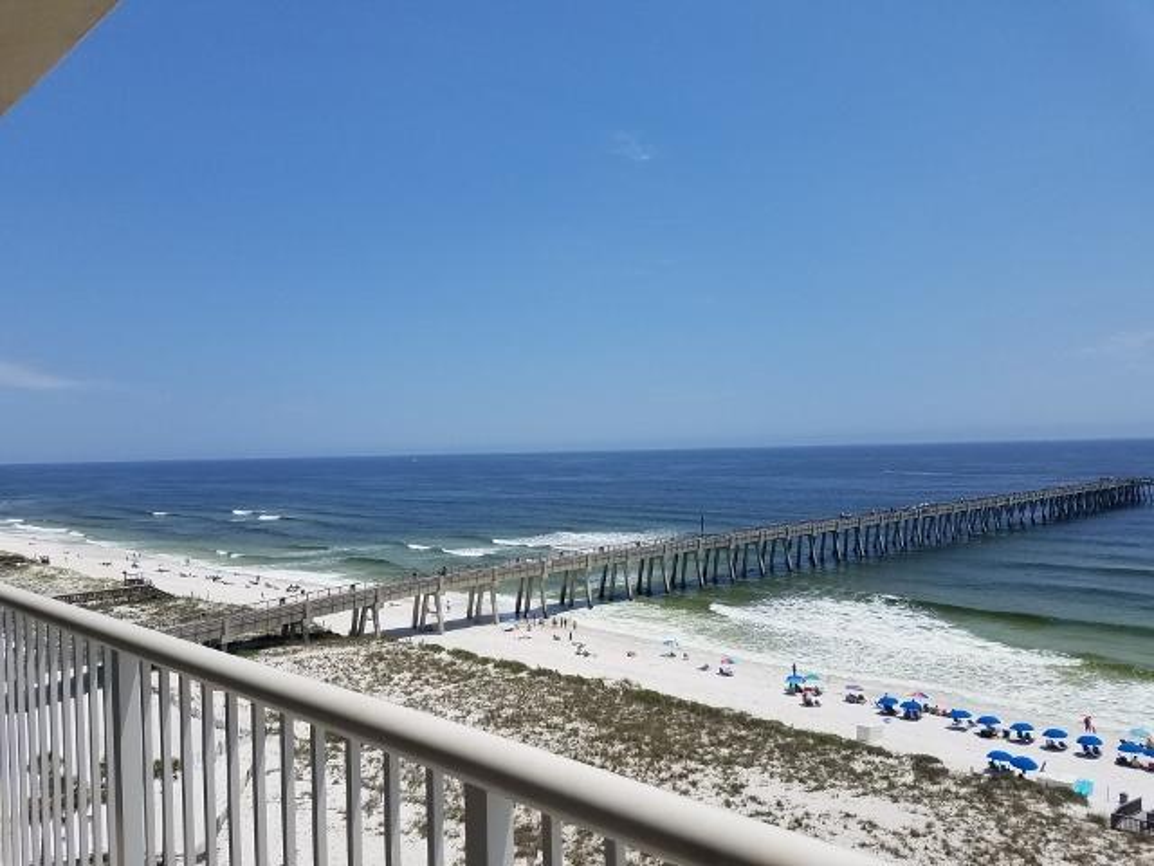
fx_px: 900
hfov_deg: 65.3
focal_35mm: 27
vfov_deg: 51.4
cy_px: 433
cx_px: 577
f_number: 1.7
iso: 50
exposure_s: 1/5120
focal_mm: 4.25
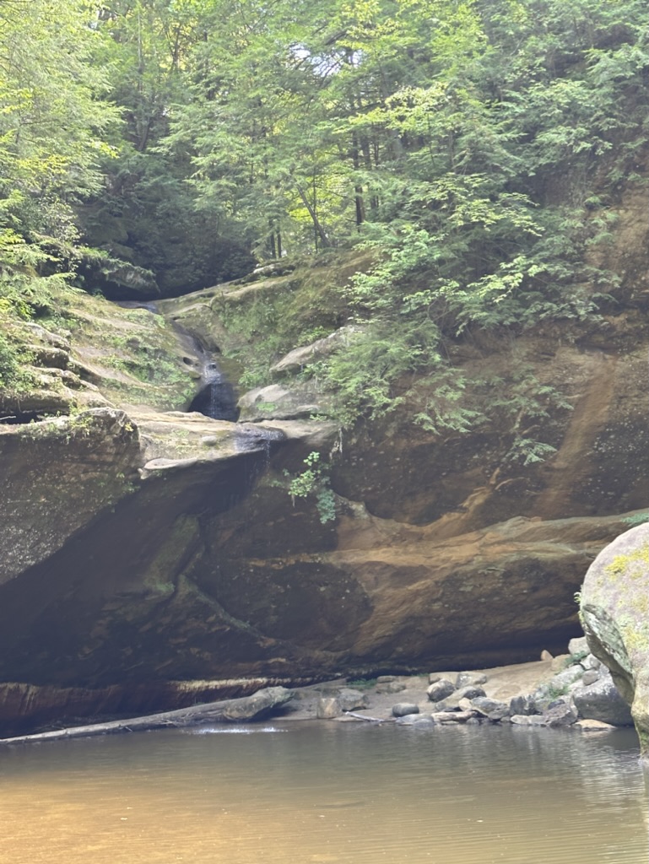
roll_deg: +2.6
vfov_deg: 39.6
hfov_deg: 30.3
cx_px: 324
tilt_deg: +10.4
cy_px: 432
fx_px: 1199
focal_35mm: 48
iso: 160
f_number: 1.78
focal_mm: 6.86
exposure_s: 1/60
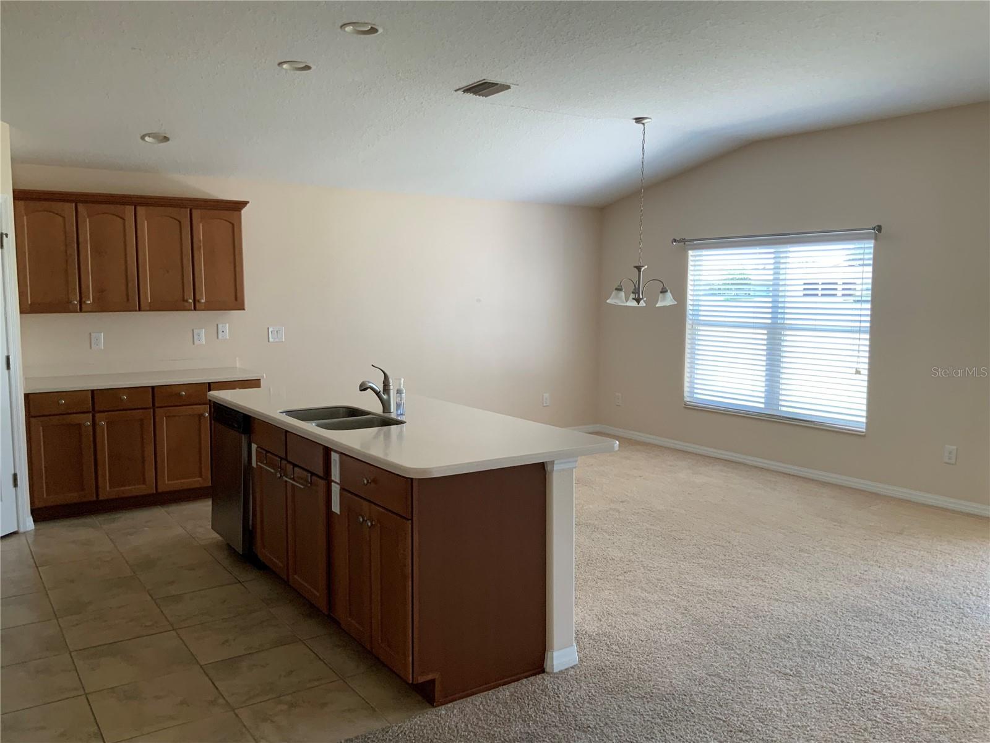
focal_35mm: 29
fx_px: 829
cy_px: 372
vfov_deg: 48.2
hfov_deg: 61.7
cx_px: 495
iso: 64
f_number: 1.8
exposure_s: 1/120
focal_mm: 3
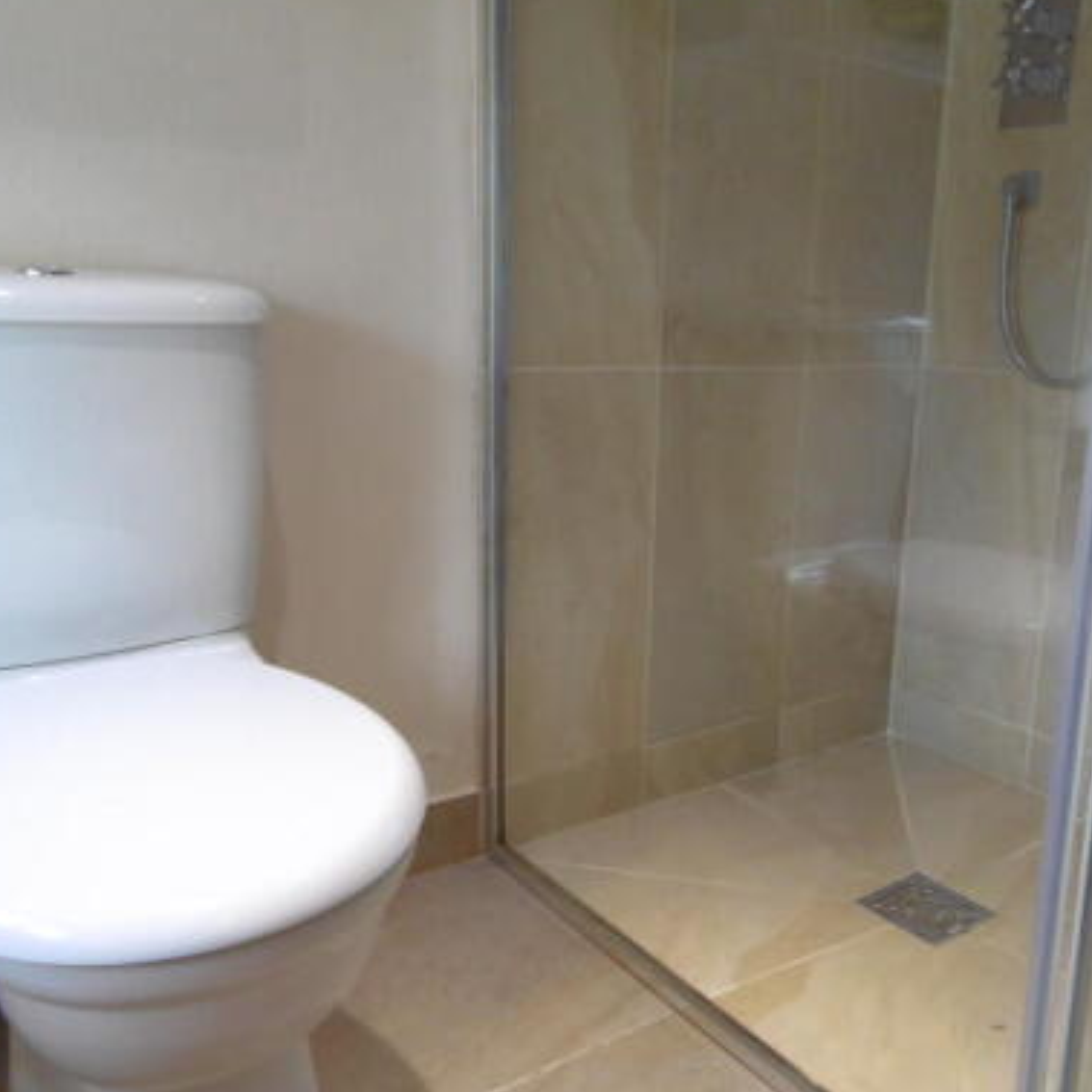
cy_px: 547
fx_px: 1071
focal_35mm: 30
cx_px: 666
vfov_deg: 54.0
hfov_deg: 53.6
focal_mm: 4
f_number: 3
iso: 250
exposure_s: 1/60
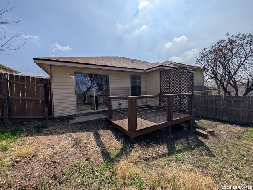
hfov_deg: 110.5
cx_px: 126
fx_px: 88
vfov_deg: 94.6
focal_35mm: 12
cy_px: 95
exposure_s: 1/11765
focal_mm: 2.02
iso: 55
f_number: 1.7
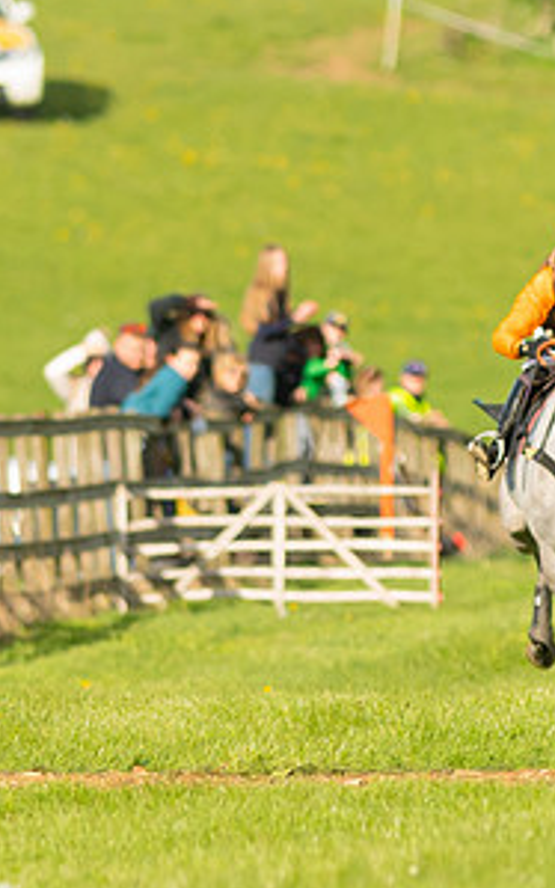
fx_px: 34131
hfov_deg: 0.9
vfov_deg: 1.5
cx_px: 652
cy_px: 770
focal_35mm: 1411
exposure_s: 1/2000
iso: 400
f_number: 5
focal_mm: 300
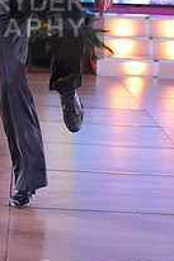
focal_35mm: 158
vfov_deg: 12.9
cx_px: -70
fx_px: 1147
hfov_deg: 8.5
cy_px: 18
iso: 2000
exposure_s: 1/400
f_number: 4
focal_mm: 56
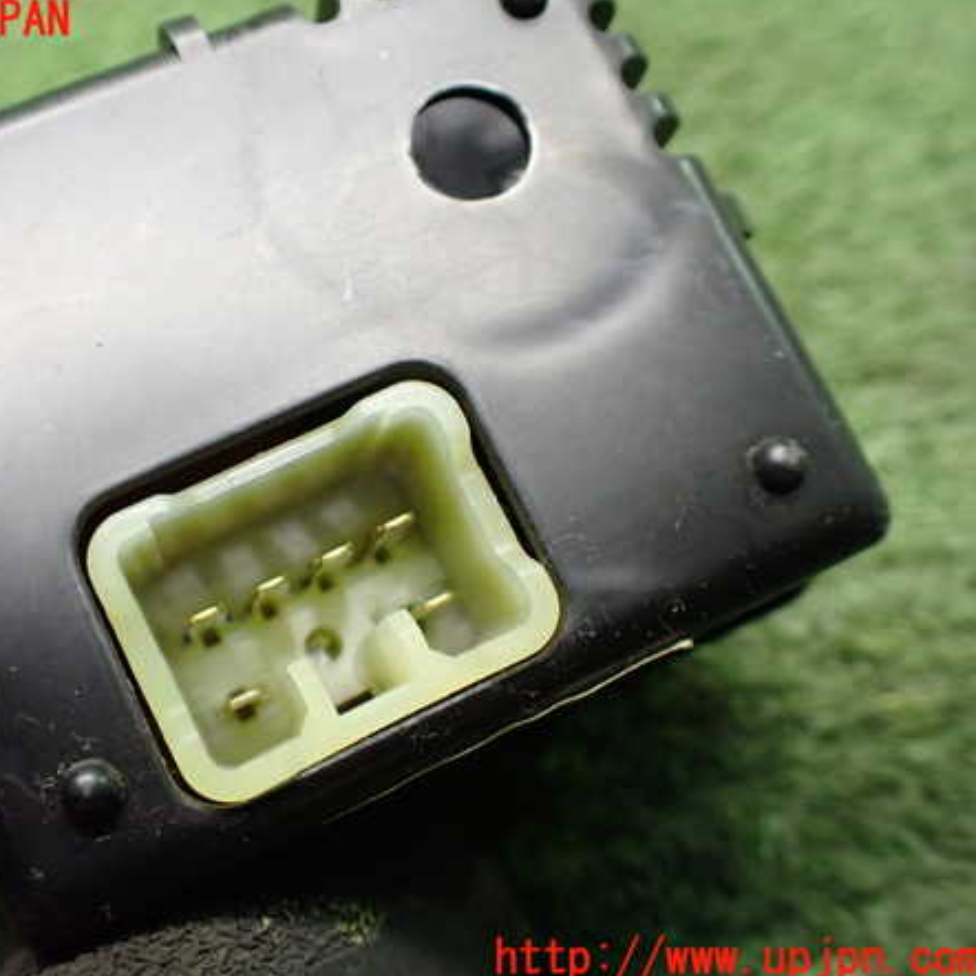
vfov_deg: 46.0
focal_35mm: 36
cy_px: 490
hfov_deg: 45.4
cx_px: 331
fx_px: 1148
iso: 800
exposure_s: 1/80
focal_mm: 5.4
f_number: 2.3
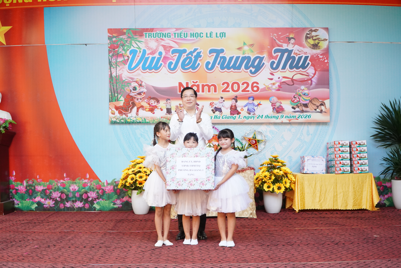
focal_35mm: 39
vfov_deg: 34.2
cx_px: 200
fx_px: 434
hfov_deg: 49.6
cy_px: 134
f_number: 9
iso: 1600
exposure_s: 1/125
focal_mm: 26
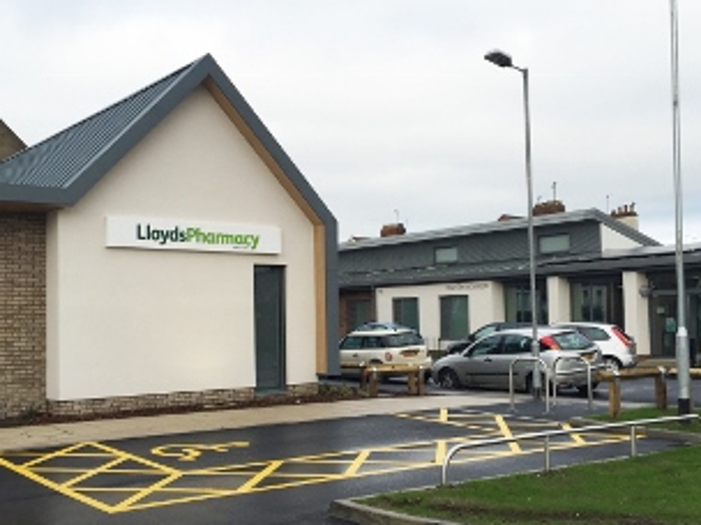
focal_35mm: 43
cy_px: 288
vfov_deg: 33.6
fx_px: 871
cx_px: 311
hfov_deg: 43.8
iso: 32
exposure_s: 1/476
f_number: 2.2
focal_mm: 4.15
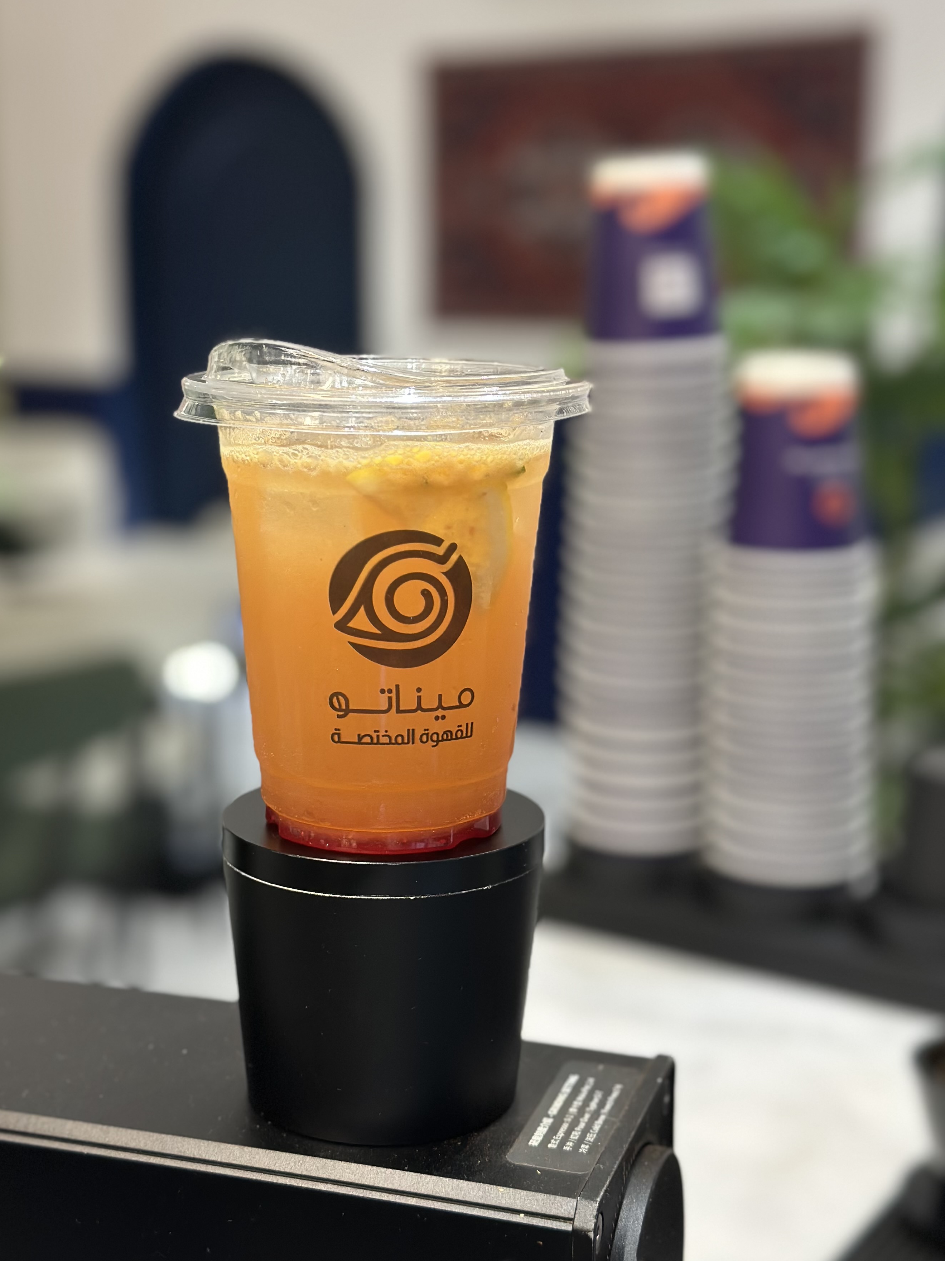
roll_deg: -0.4
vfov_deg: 34.9
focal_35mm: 55
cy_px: 553
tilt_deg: -9.1
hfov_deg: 26.5
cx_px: 426
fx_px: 2002
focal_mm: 6.86
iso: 160
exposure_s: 1/60
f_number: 1.78
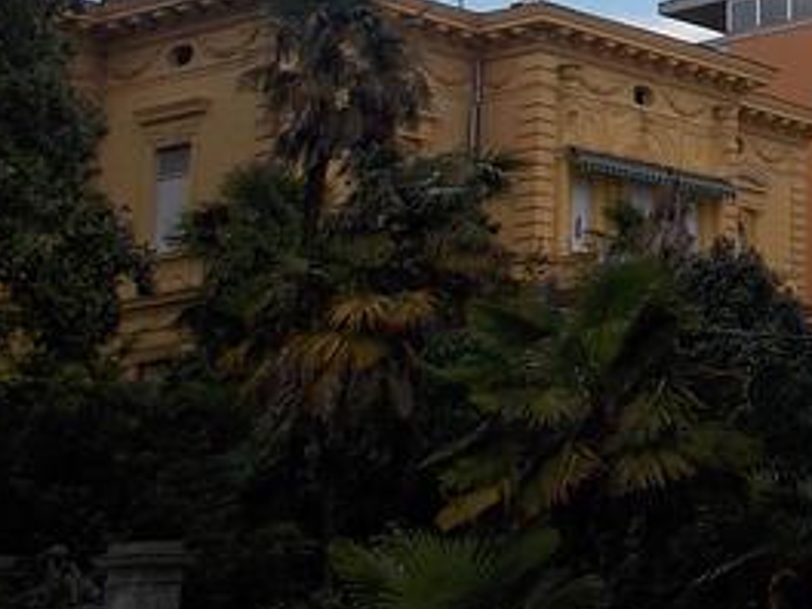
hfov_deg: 19.6
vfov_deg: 16.3
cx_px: 1190
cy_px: -74
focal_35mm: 88
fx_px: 2064
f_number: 3.3
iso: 80
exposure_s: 1/800
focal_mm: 4.1
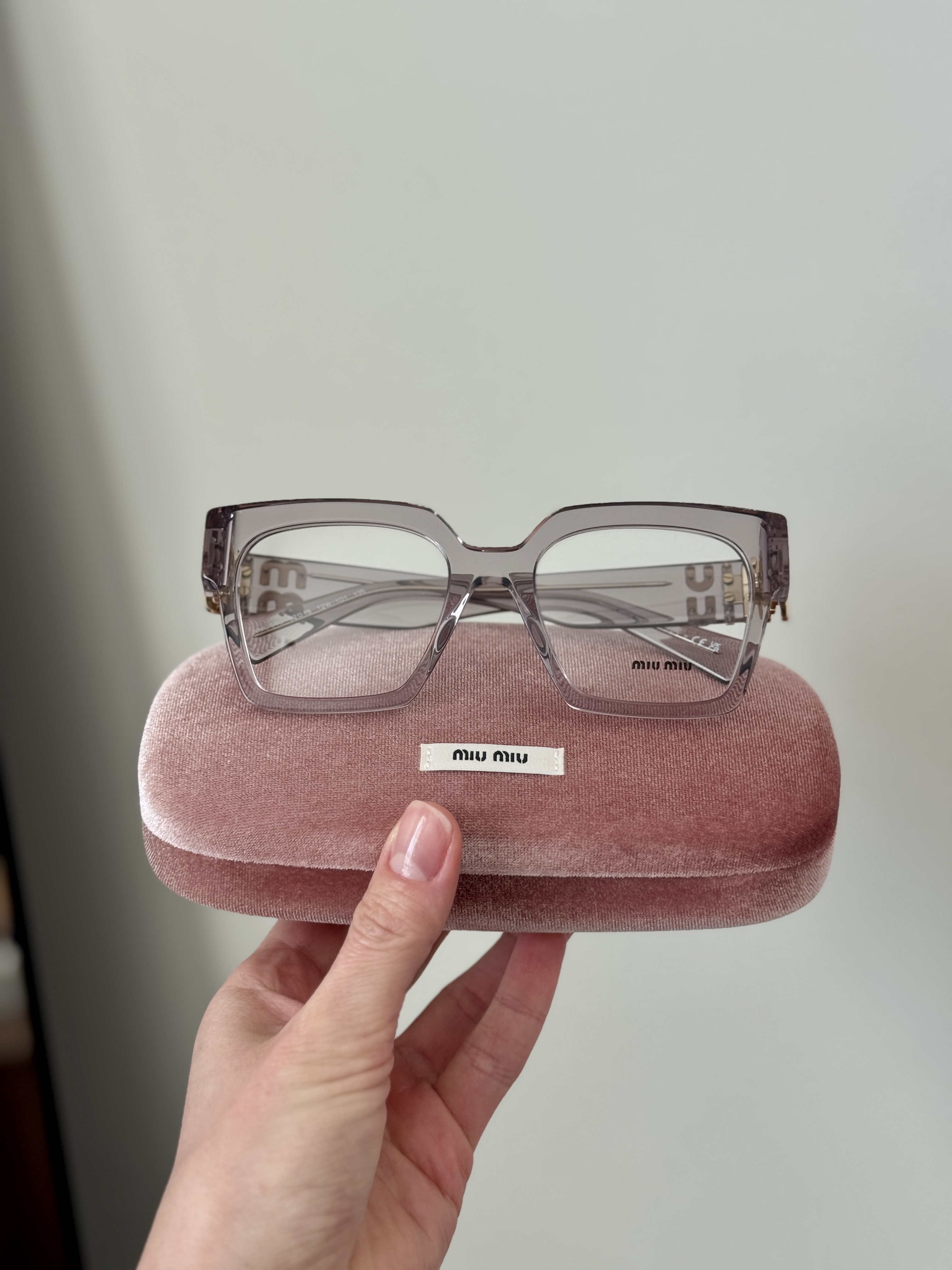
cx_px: 476
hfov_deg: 30.3
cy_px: 635
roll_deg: -1.2
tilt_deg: -24.4
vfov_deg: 39.7
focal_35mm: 48
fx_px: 1760
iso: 50
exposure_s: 1/178
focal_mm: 6.76
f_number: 1.78
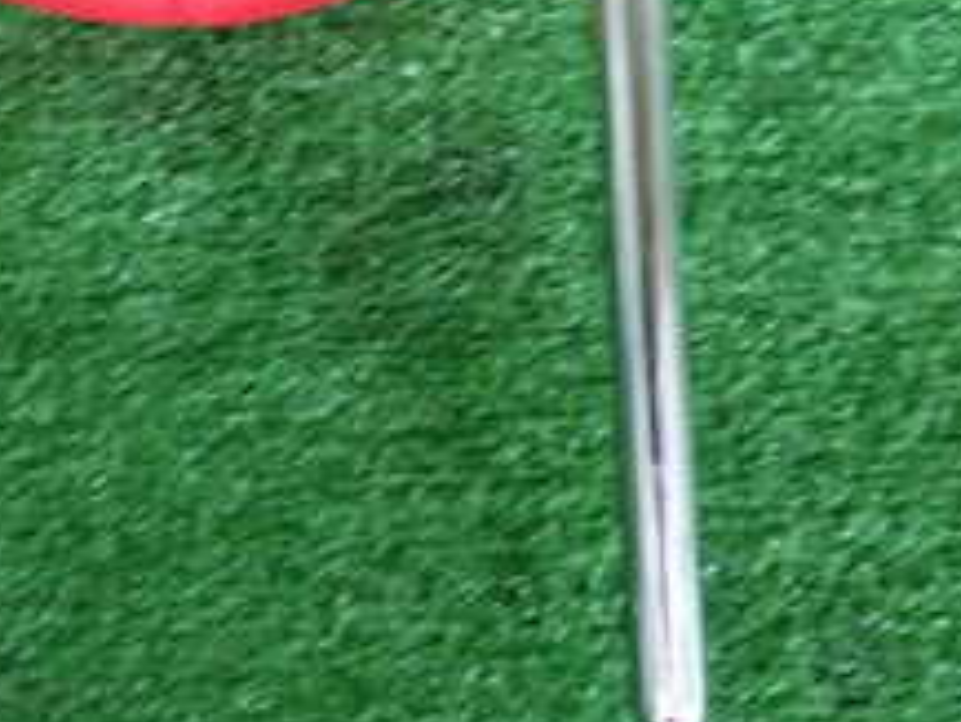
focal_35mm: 69
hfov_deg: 27.3
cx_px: 124
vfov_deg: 20.2
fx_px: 1917
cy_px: -97
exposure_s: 1/30
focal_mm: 4.5
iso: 200
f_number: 2
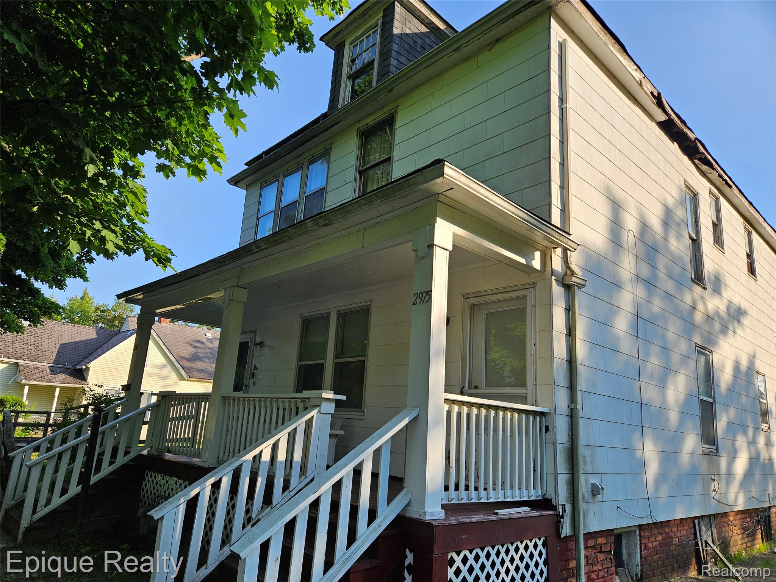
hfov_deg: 73.9
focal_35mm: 23
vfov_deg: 58.9
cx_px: 388
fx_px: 516
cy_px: 291
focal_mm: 5.4
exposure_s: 1/713
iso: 25
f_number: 1.8
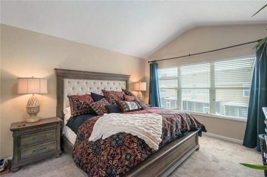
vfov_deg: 77.2
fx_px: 111
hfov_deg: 100.4
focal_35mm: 15
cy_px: 88
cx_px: 134
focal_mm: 10
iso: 250
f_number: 9
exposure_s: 1/2
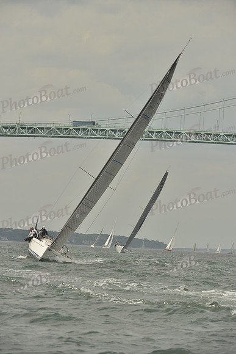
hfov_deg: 6.9
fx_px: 1965
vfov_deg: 10.3
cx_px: 118
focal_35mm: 200
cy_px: 177
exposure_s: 1/1250
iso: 280
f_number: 8
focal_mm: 200
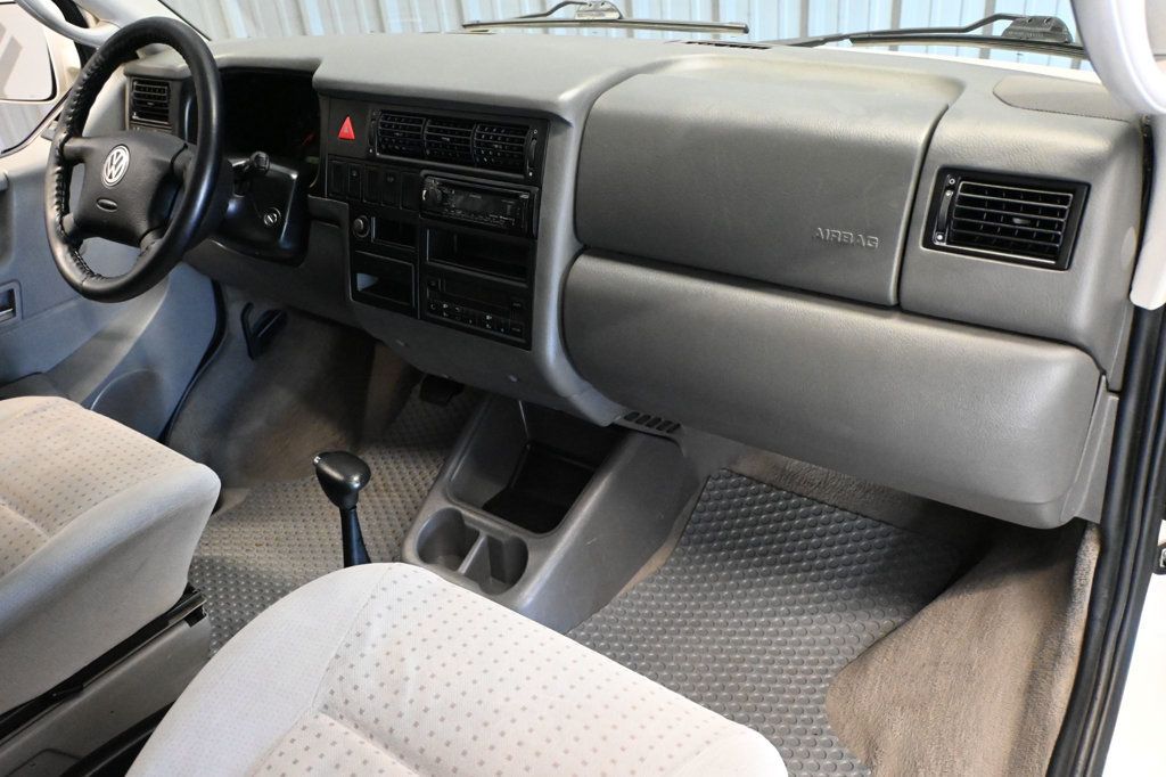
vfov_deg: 44.6
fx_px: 947
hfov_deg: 63.2
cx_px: 583
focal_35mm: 29
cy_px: 388
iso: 7200
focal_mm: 19.5
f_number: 3.8
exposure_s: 1/60
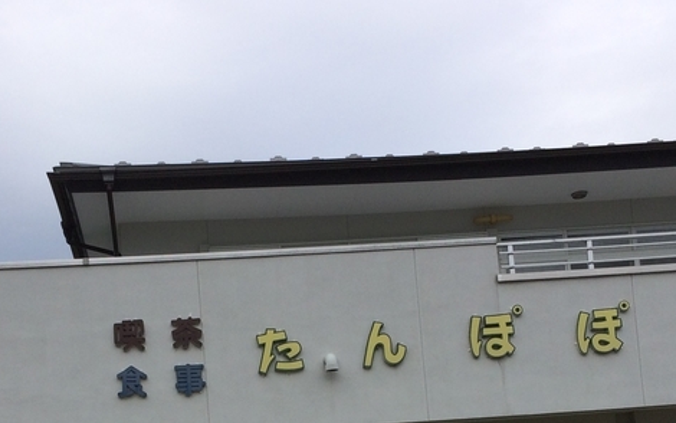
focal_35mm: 67
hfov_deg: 30.6
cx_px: 292
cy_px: 518
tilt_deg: +6.1
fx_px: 1235
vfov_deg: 18.4
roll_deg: +5.4
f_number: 2.2
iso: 32
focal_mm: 4.15
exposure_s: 1/2053
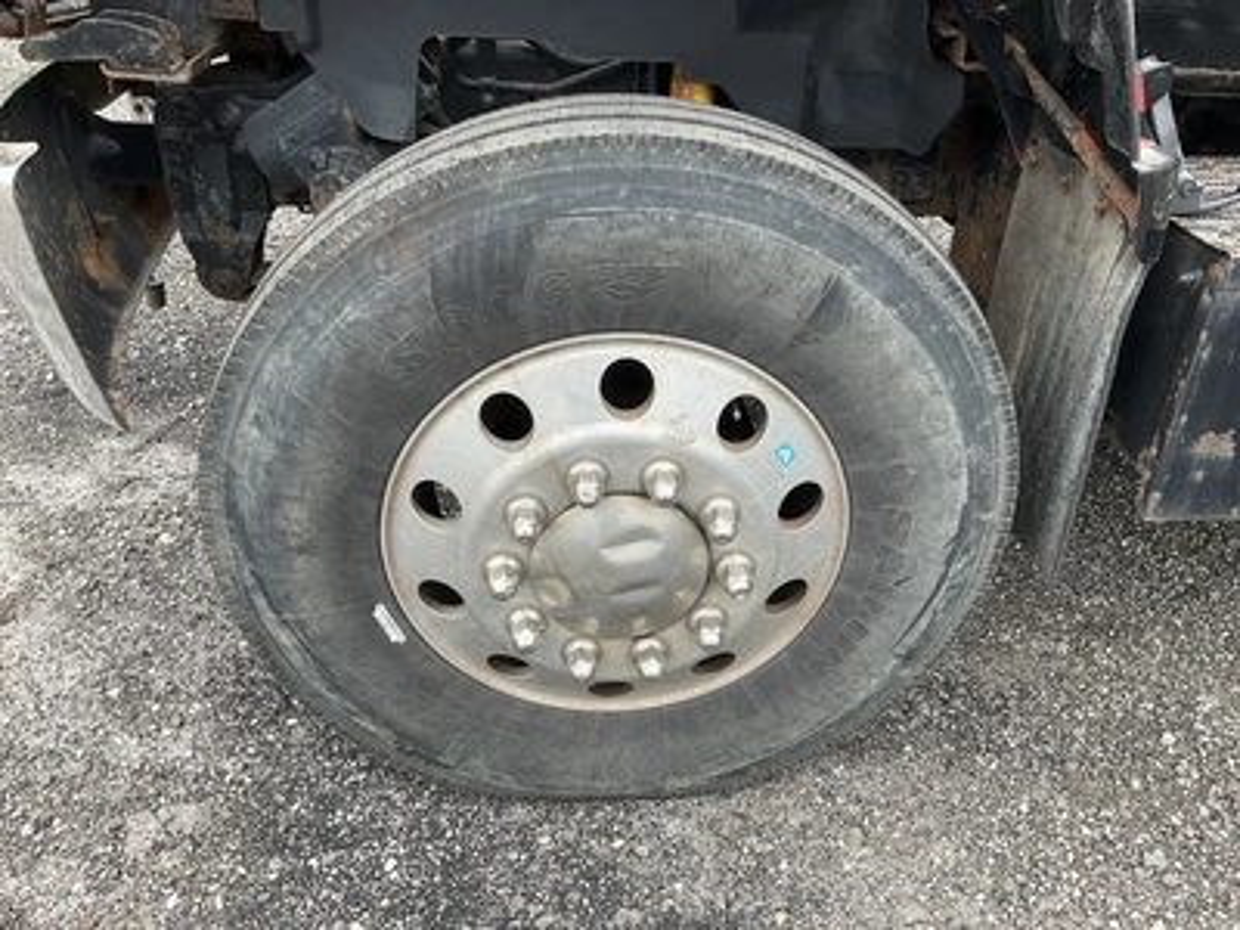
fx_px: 1039
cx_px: 620
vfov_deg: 48.2
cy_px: 465
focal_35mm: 29
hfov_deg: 61.7
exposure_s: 1/222
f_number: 1.8
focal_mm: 3
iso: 20
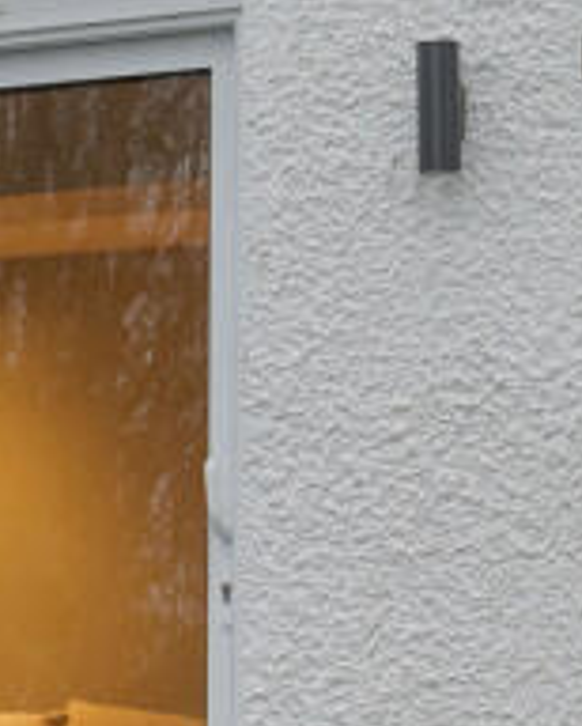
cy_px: 768
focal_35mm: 175
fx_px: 3762
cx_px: -669
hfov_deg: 8.3
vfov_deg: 10.9
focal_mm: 35
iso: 250
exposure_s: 1/5
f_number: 9
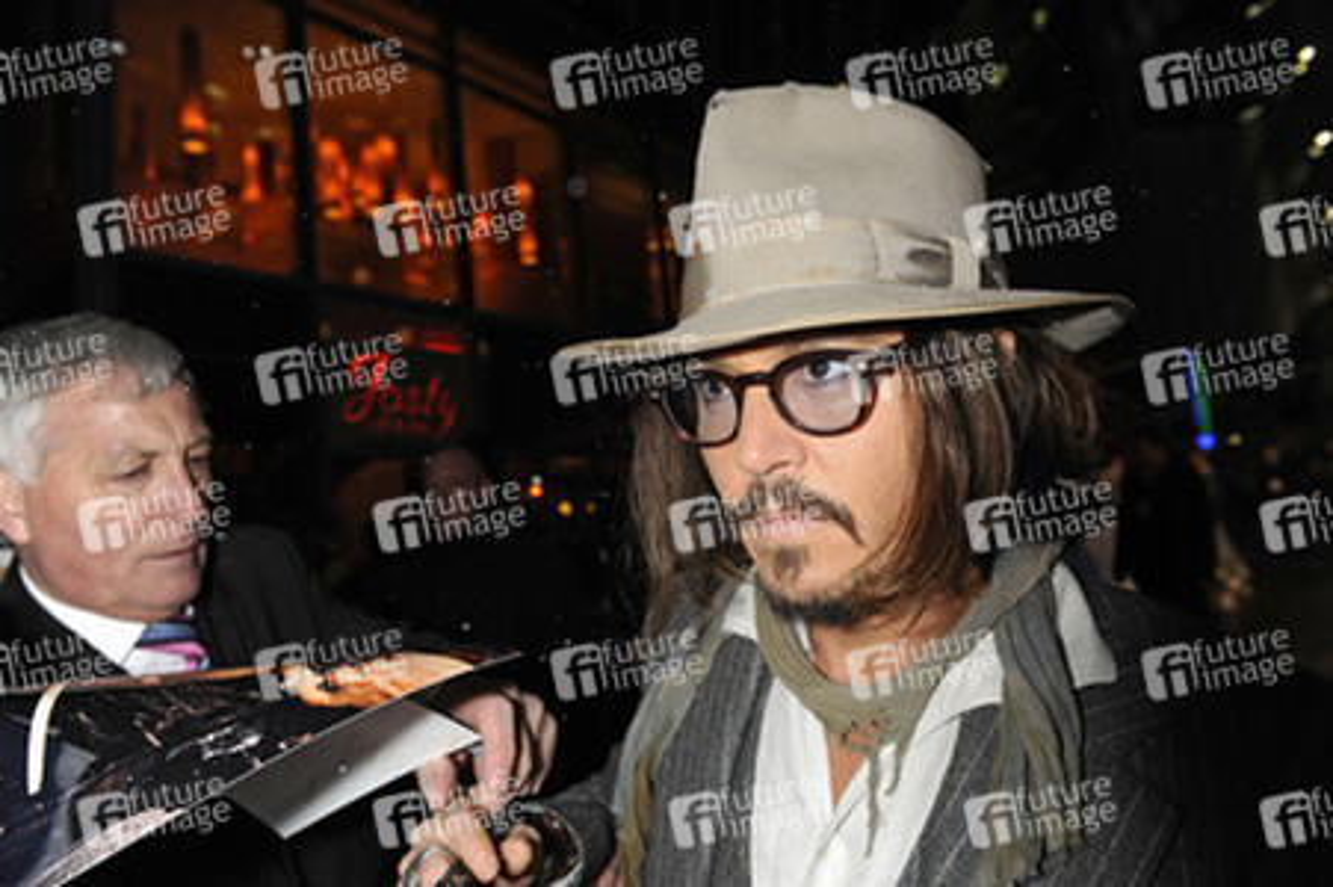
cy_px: 444
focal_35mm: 24
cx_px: 666
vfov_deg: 53.1
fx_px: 888
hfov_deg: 73.8
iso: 800
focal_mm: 24
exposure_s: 1/160
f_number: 5.6
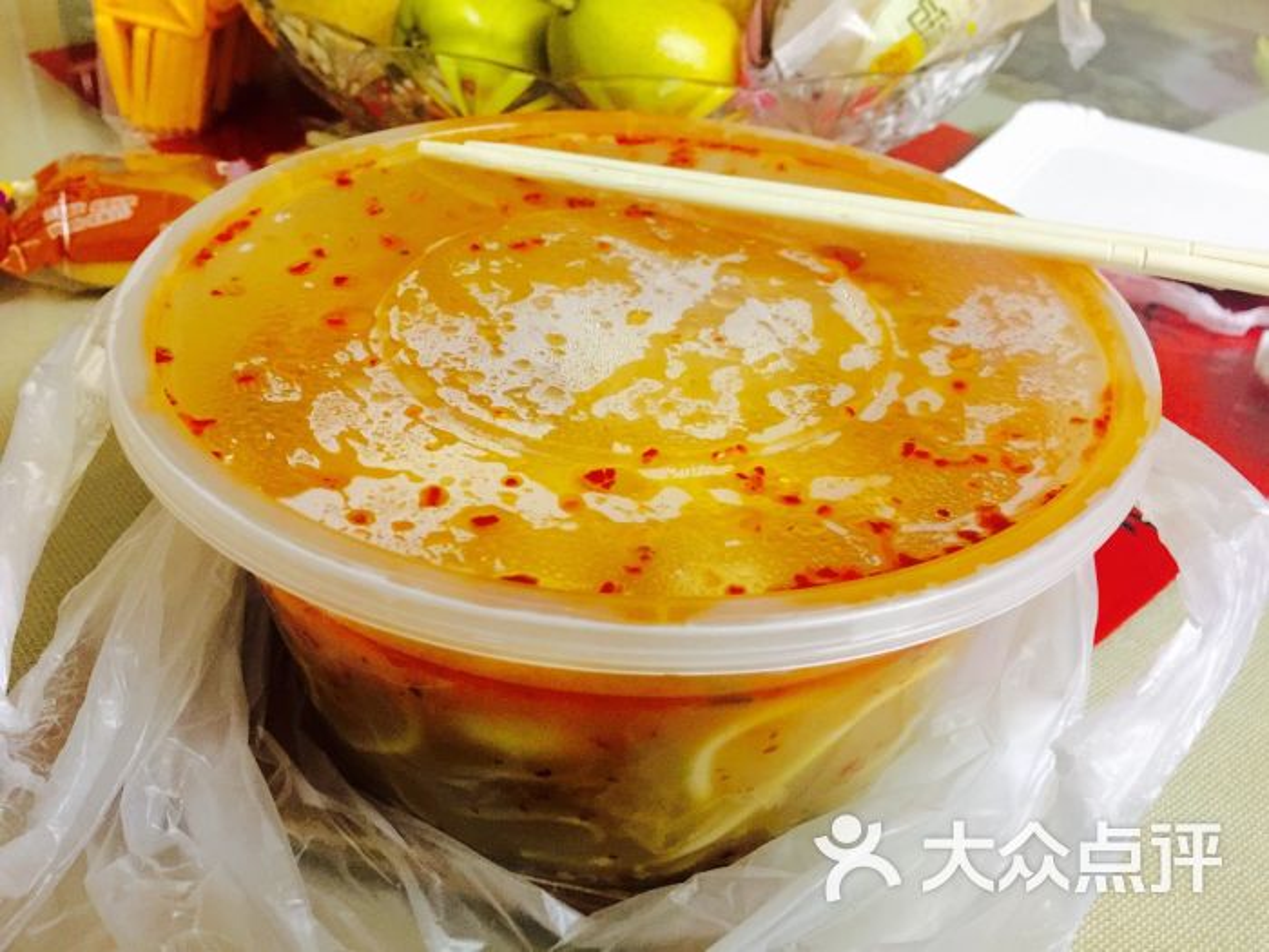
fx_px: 1063
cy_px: 476
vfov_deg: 48.2
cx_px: 634
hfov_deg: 61.7
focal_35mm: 29
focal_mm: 4.15
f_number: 2.2
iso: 160
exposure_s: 1/8
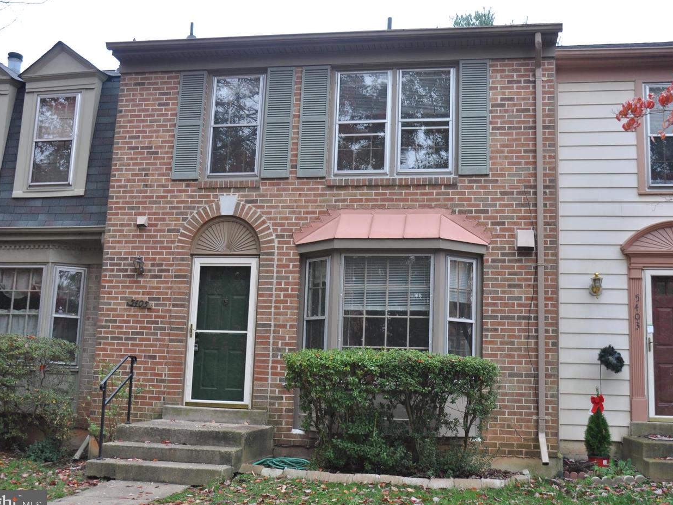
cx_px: 354
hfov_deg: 48.3
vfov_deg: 37.2
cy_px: 257
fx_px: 750
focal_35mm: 39
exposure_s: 1/40
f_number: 3.5
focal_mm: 23
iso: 400
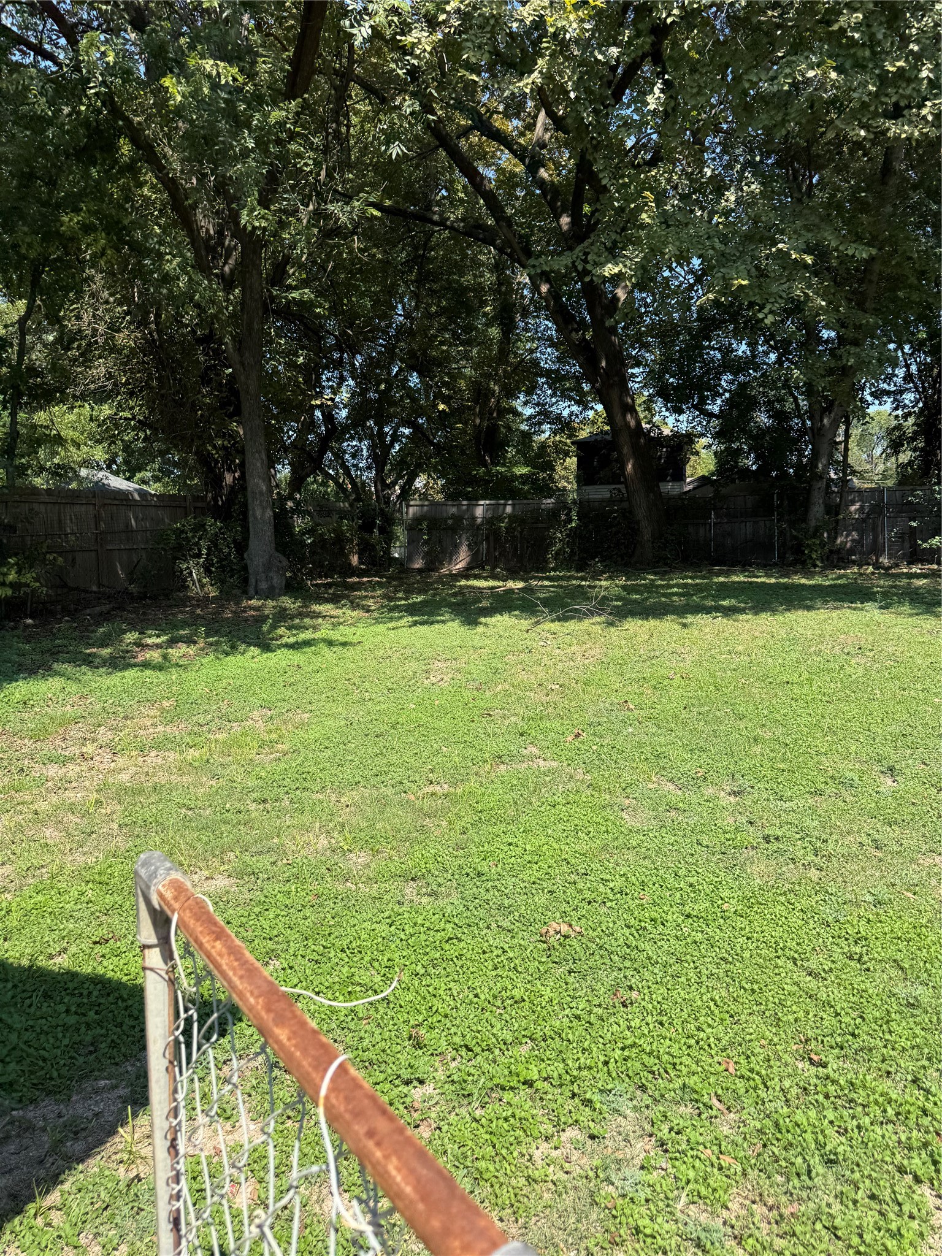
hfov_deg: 56.8
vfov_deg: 71.6
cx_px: 471
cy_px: 628
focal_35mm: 24
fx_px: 871
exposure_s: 1/2299
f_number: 1.78
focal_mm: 6.76
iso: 80
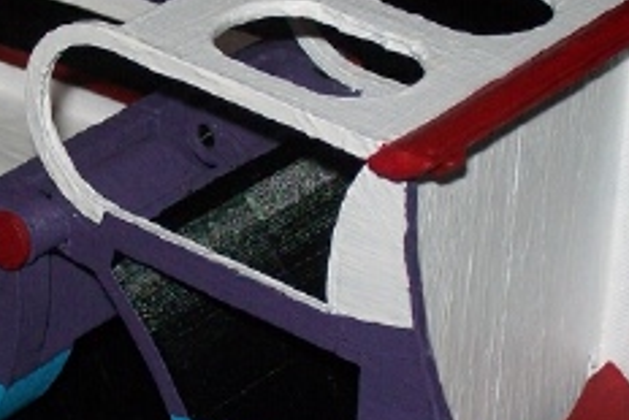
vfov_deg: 8.2
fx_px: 2920
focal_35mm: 167
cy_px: 217
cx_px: 183
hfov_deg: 12.3
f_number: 3.8
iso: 200
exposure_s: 1/200
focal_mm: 11.6
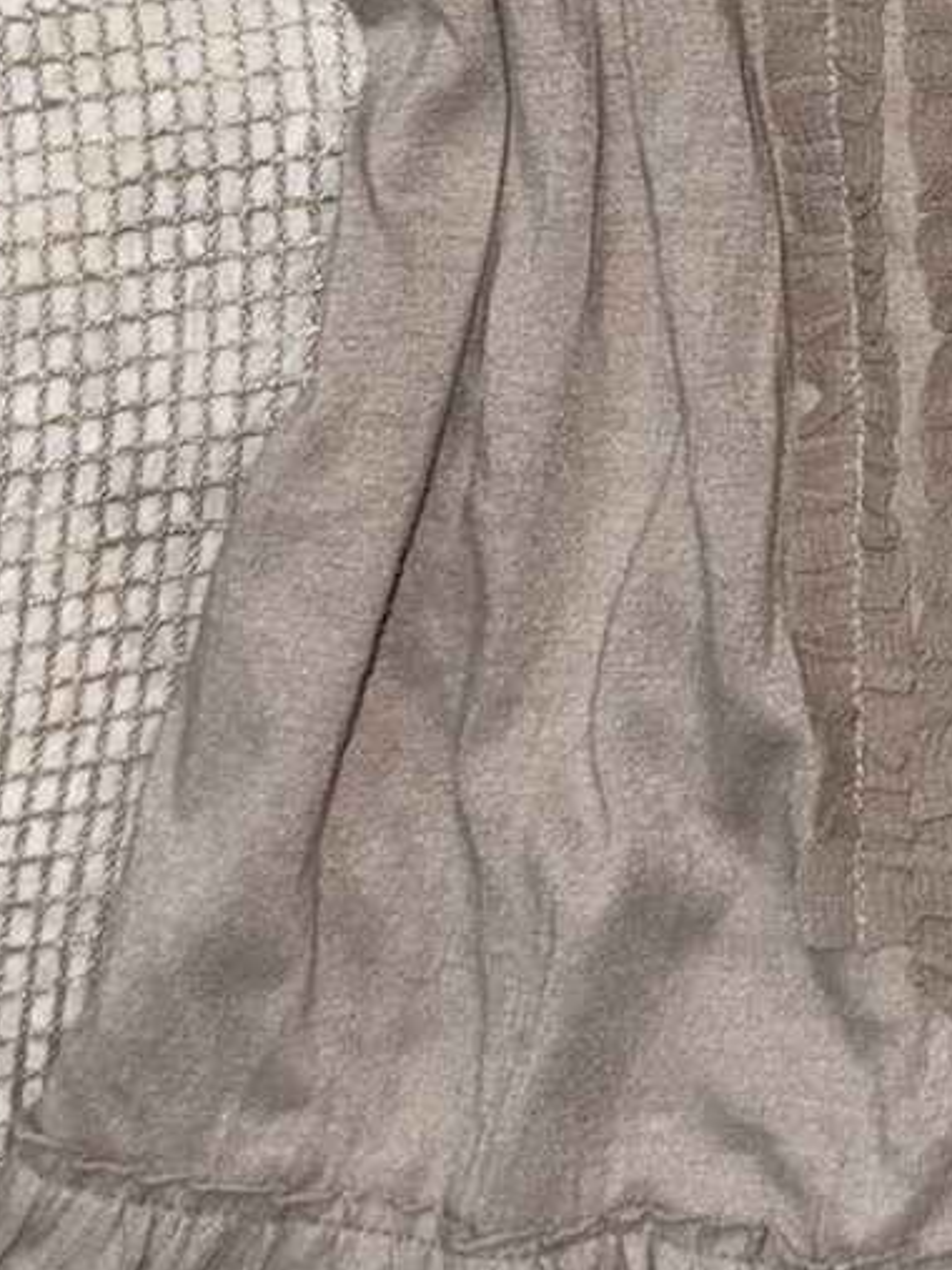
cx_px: 1285
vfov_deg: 19.6
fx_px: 3558
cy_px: -28
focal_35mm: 97
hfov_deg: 14.5
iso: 50
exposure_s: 1/56
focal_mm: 6.76
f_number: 1.78
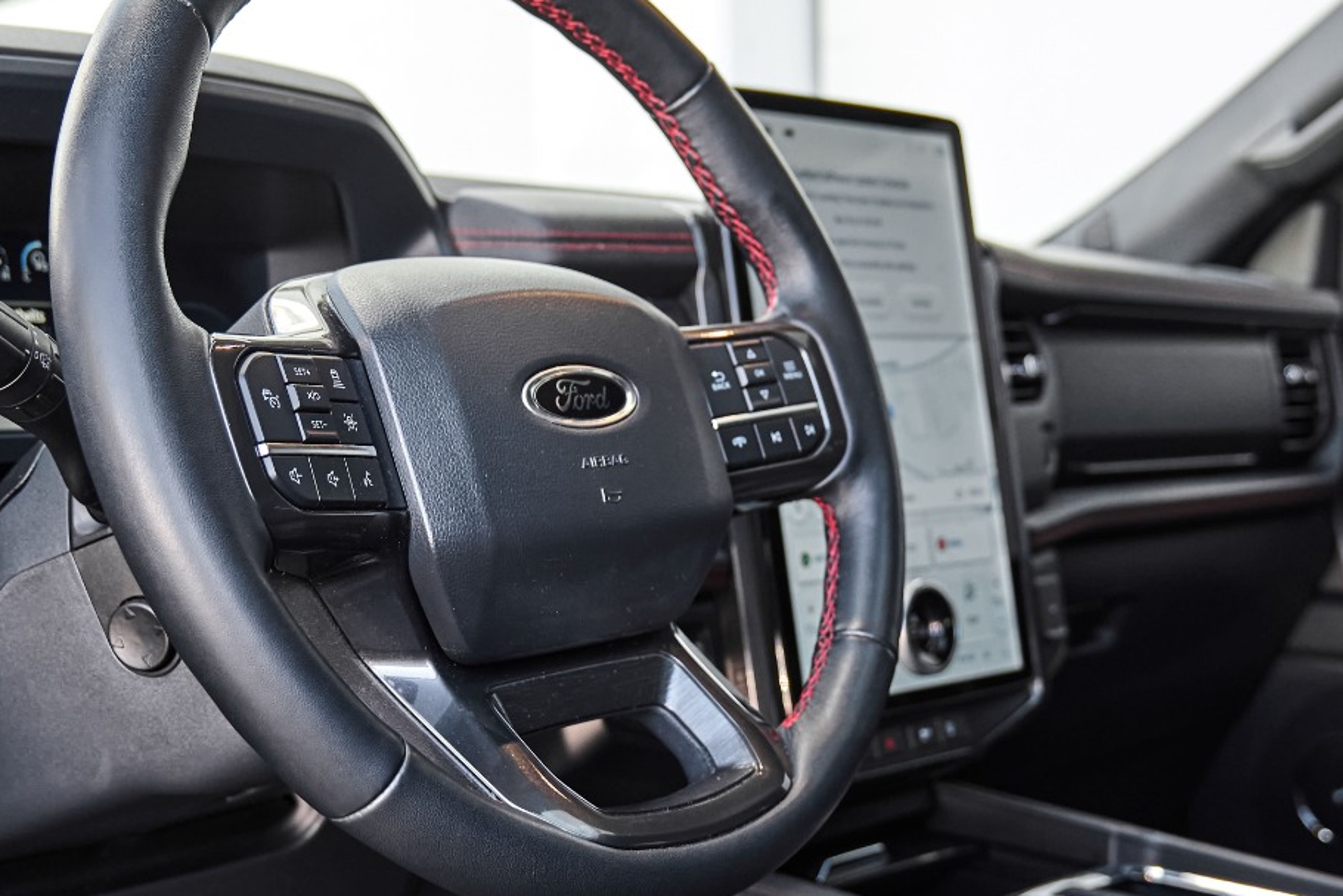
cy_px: 528
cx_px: 764
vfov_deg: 23.4
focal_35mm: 58
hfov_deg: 34.4
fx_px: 2164
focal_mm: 33
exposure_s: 1/200
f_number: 4.3
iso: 1250
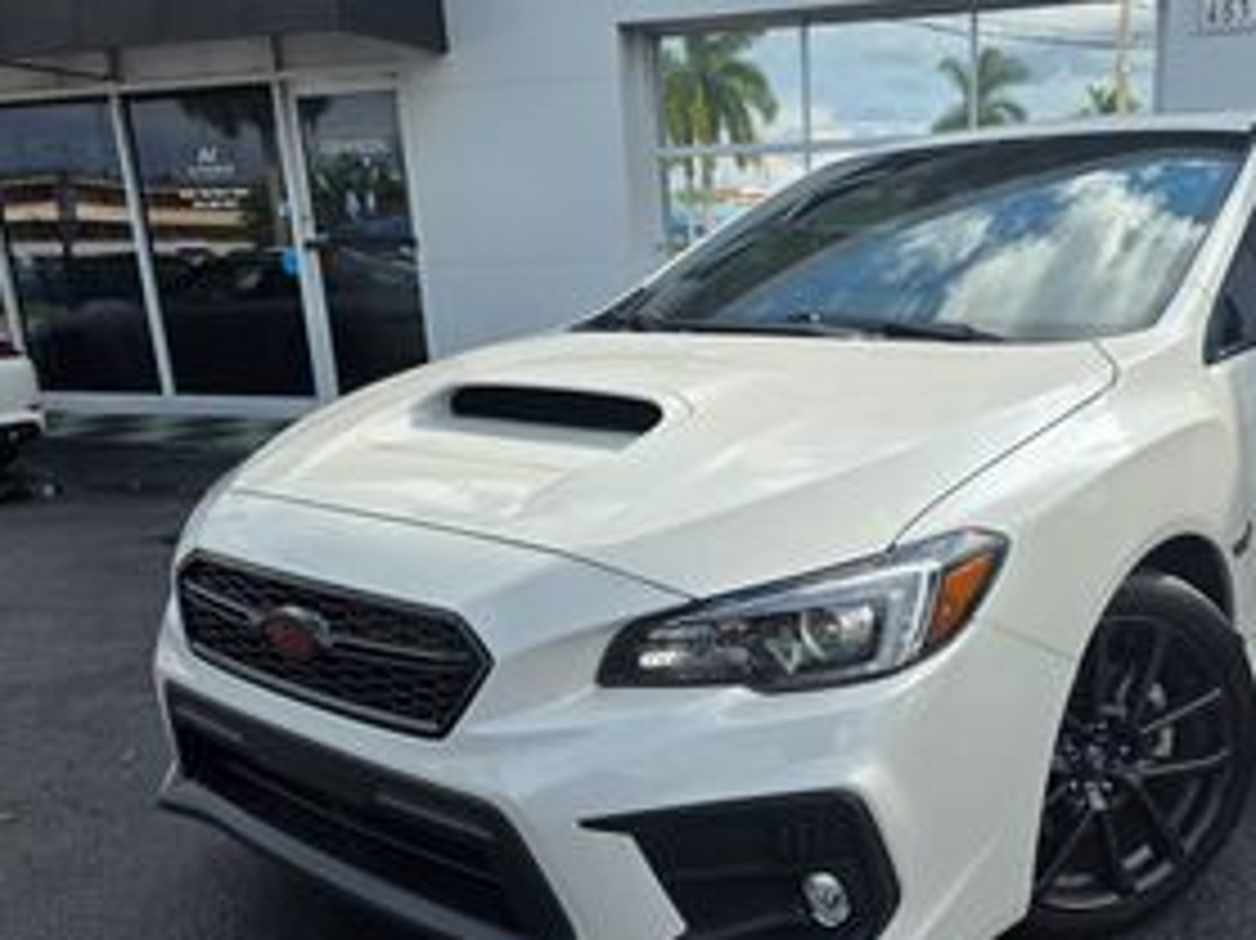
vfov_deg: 42.5
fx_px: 1197
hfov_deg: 54.4
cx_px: 824
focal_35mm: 33
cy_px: 603
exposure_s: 1/4057
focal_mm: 6.3
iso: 80
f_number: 1.7
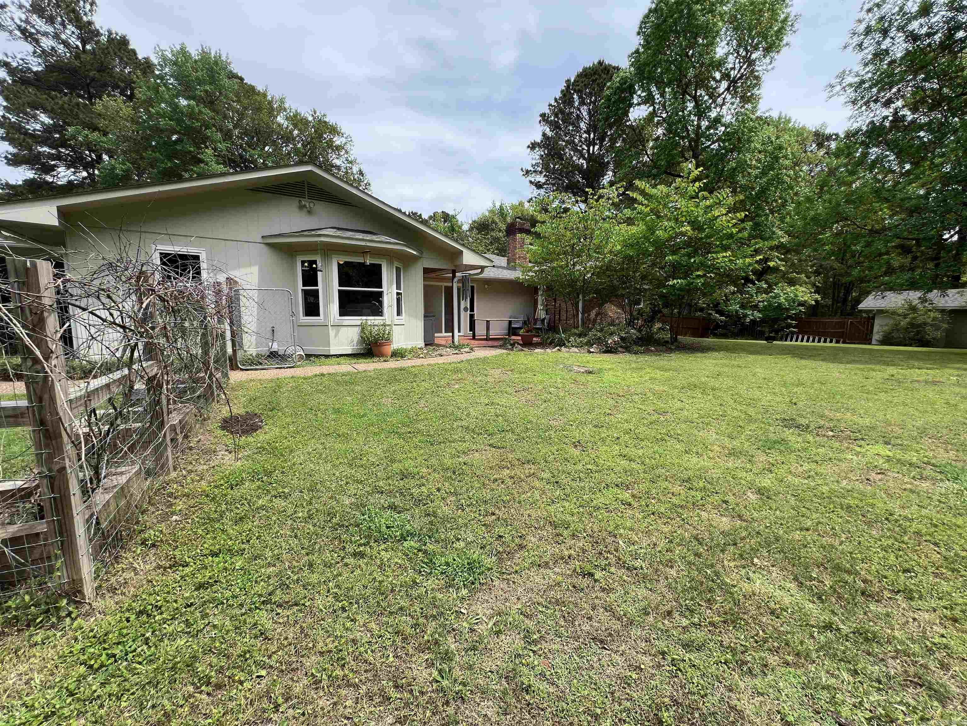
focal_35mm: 13
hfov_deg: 106.2
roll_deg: -0.4
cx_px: 484
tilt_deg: -6.2
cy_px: 363
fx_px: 363
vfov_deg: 89.9
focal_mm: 1.57
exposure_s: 1/664
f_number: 1.8
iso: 32
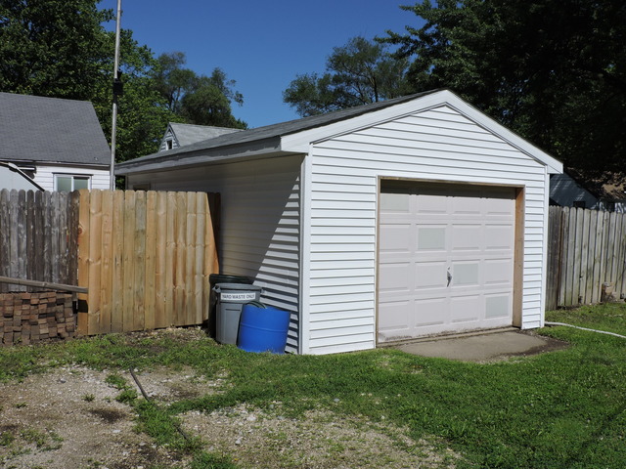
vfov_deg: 40.7
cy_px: 234
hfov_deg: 52.6
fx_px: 633
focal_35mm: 35
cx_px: 313
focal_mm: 6.2
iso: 100
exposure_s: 1/1600
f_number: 4.6
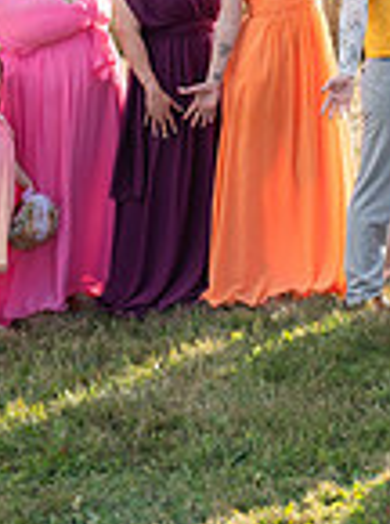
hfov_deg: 10.2
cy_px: 67
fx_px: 2037
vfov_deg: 14.5
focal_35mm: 135
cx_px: 744
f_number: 5
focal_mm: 35
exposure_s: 1/1250
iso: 250
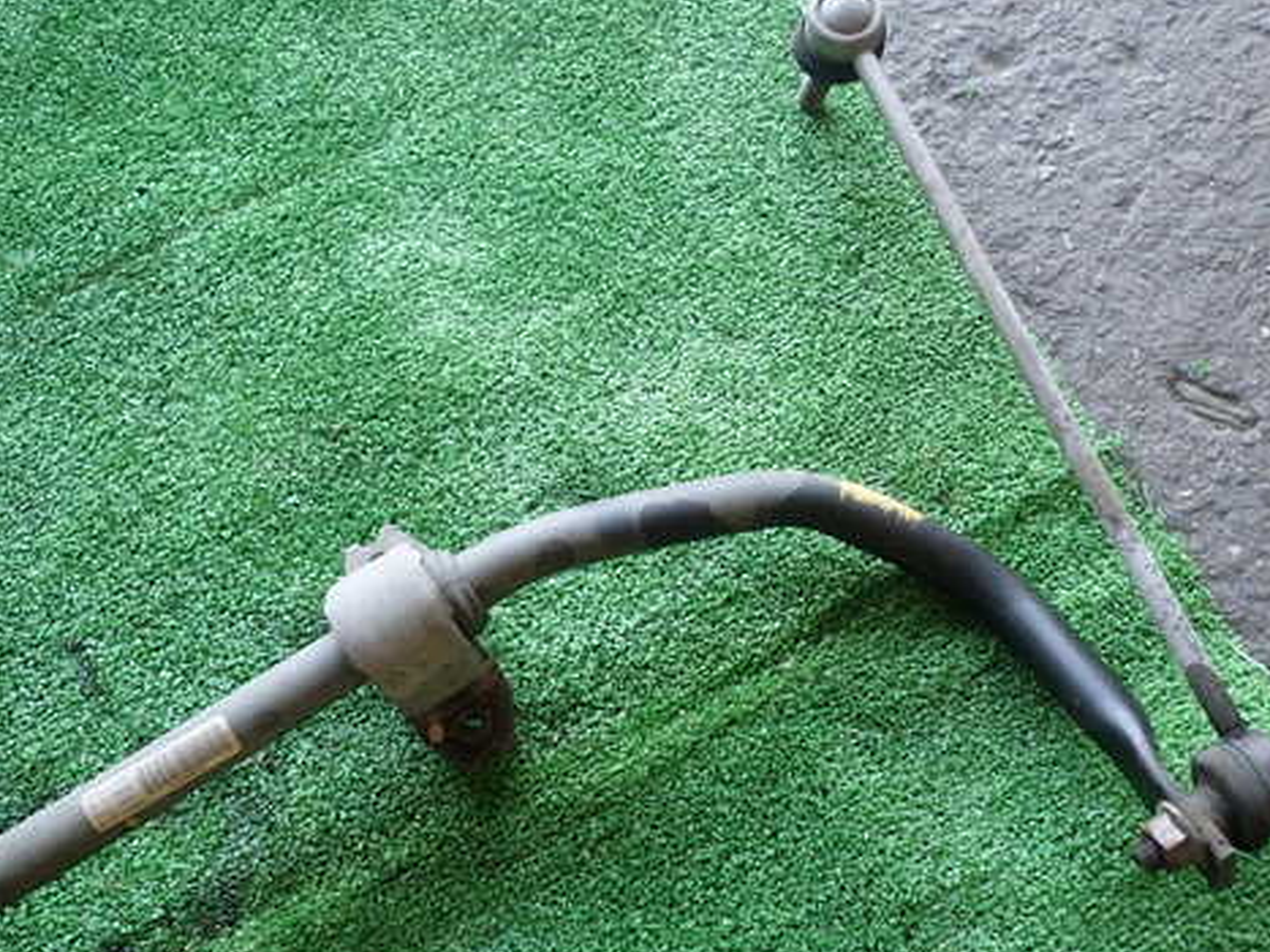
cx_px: 764
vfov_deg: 39.6
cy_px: 492
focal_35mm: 36
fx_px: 1320
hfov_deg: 51.0
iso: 160
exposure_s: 1/60
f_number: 2.2
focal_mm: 5.05
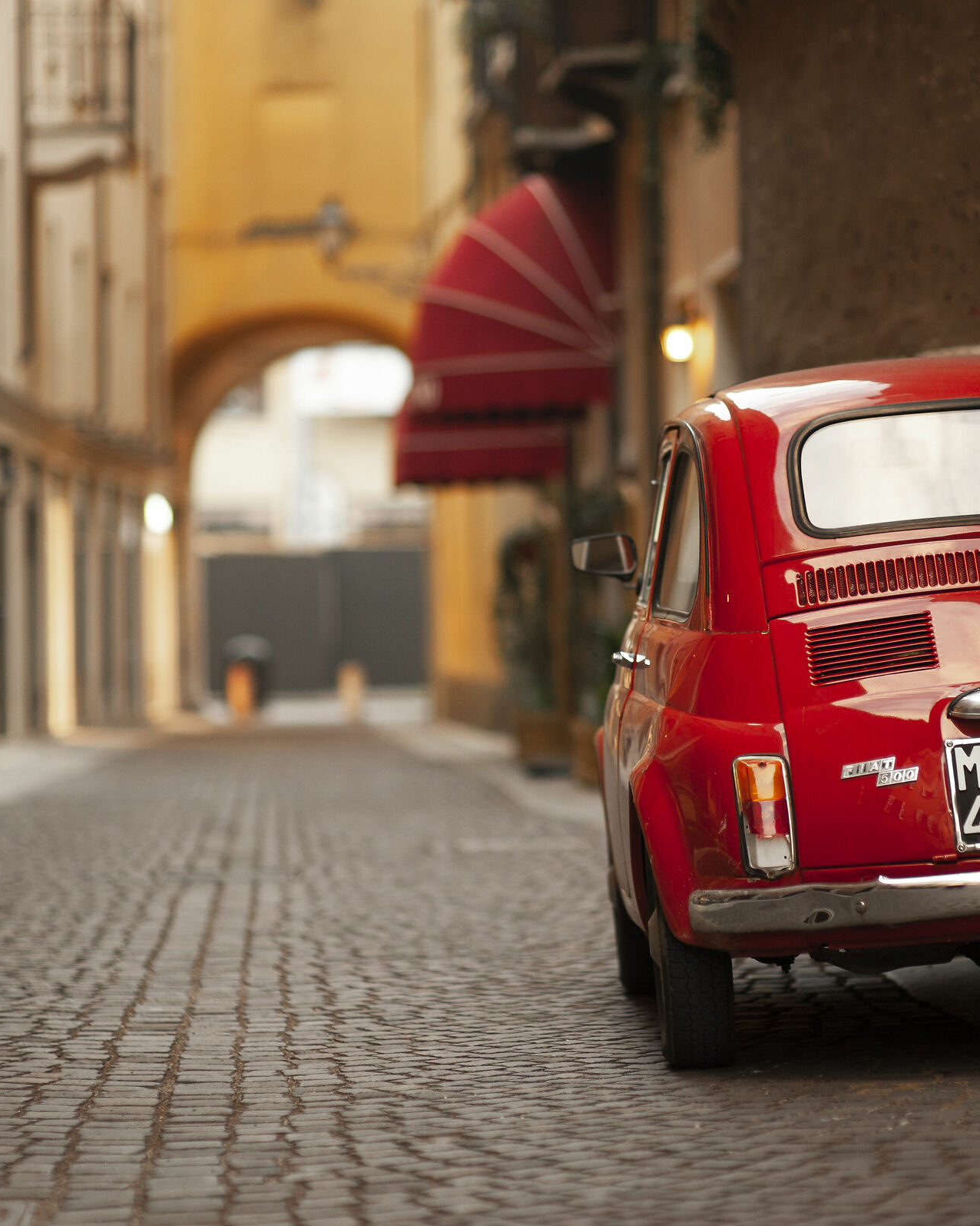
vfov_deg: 16.0
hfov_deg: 12.8
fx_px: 4351
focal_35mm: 120
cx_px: 574
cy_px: 613
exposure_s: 1/200
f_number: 1.6
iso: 400
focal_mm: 85
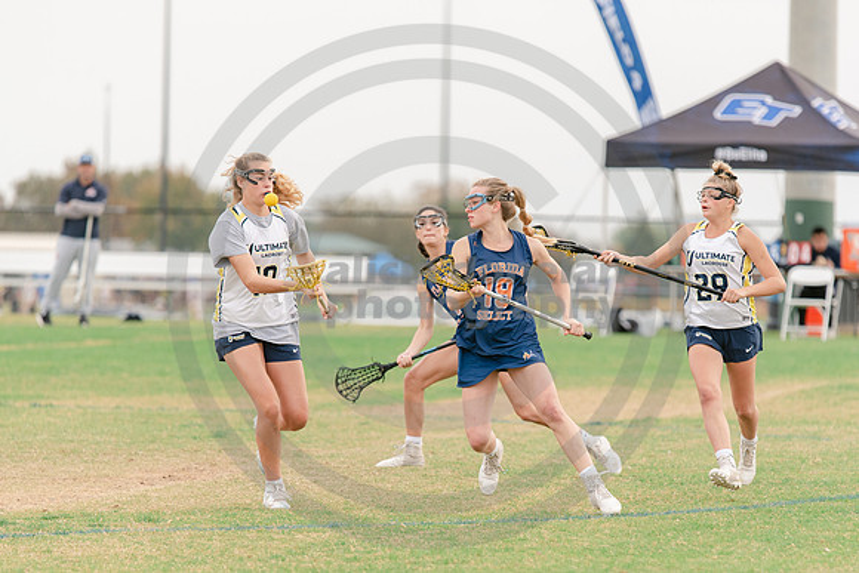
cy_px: 391
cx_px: 512
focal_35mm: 284
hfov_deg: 7.3
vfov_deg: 4.8
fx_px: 6769
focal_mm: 200
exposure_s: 1/1250
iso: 320
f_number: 2.8
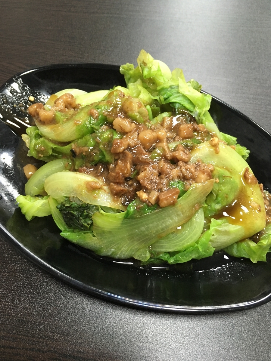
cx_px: 136
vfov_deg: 61.7
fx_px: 303
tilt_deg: -62.8
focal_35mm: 29
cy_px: 180
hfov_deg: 48.2
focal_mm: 4.15
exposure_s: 1/30
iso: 125
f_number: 2.2
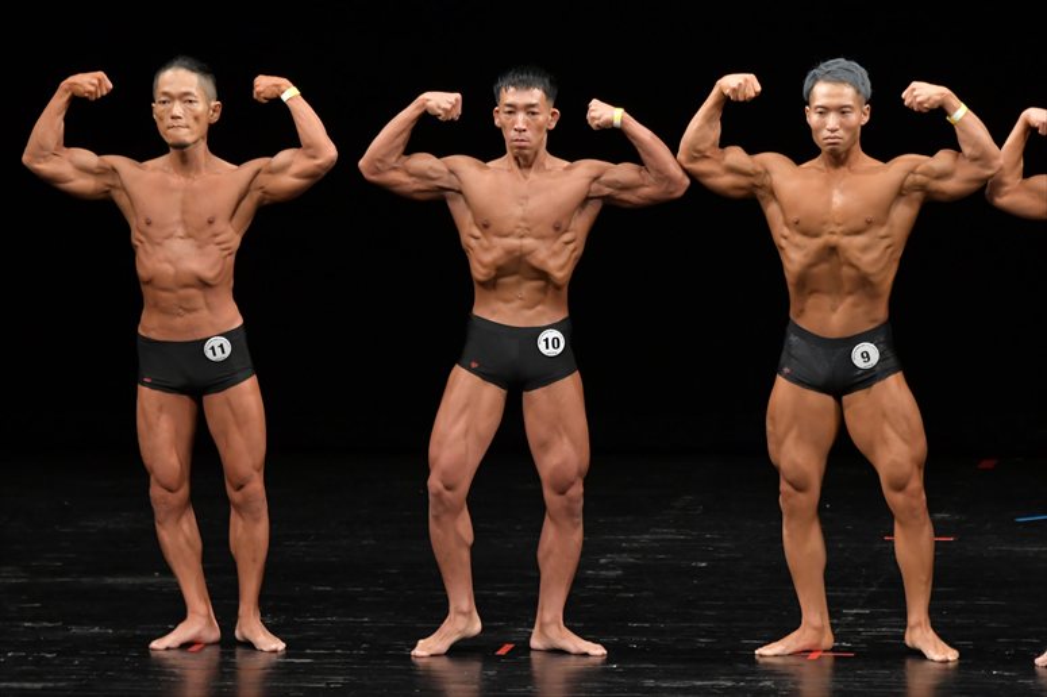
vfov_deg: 4.8
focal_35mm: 285
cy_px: 348
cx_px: 524
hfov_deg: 7.2
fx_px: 8285
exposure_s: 1/400
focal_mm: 190
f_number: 5.6
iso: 2500
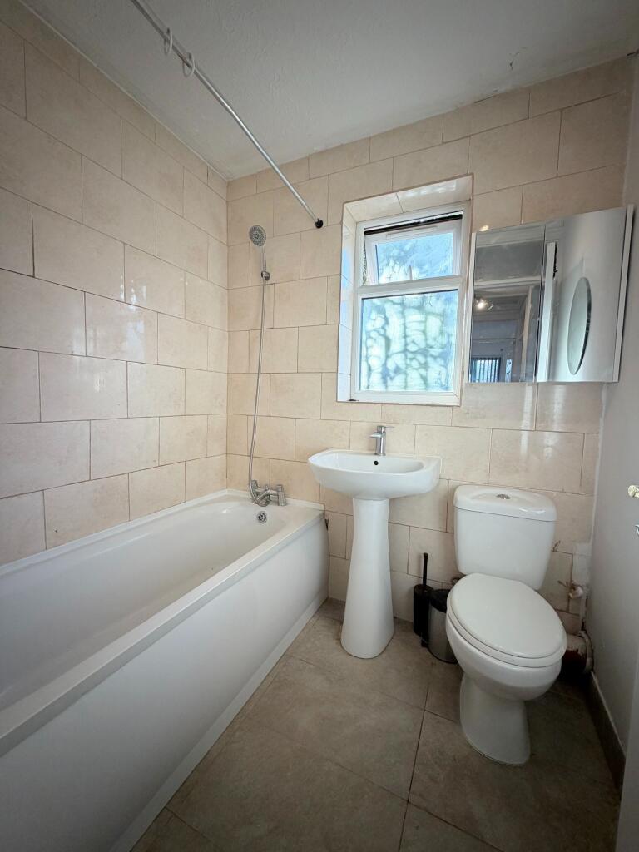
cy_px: 426
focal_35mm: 14
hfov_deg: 85.7
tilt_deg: -3.9
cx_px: 320
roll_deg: -2.1
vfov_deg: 102.1
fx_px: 345
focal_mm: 2.22
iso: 100
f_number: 2.2
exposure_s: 1/100
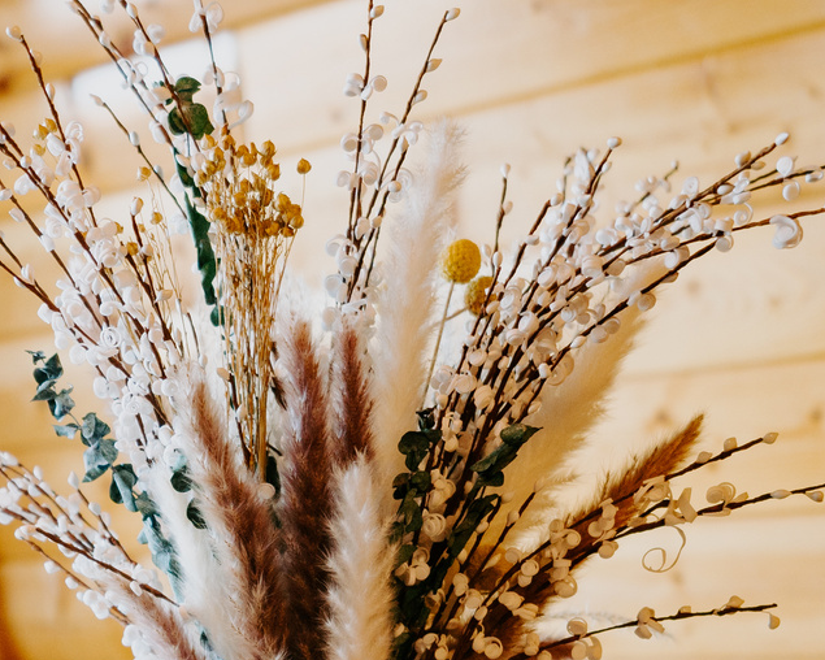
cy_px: 856
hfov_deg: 17.7
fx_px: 2588
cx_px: 26
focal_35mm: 106
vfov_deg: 14.0
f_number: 2.8
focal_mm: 35
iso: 320
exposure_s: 1/200
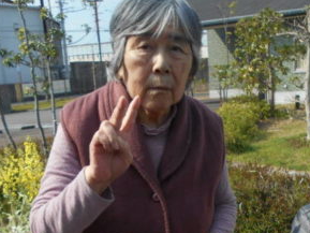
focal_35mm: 54
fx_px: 484
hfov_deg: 35.3
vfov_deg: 25.7
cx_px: 197
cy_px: 232
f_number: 3.2
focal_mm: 4.6
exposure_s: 1/800
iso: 80
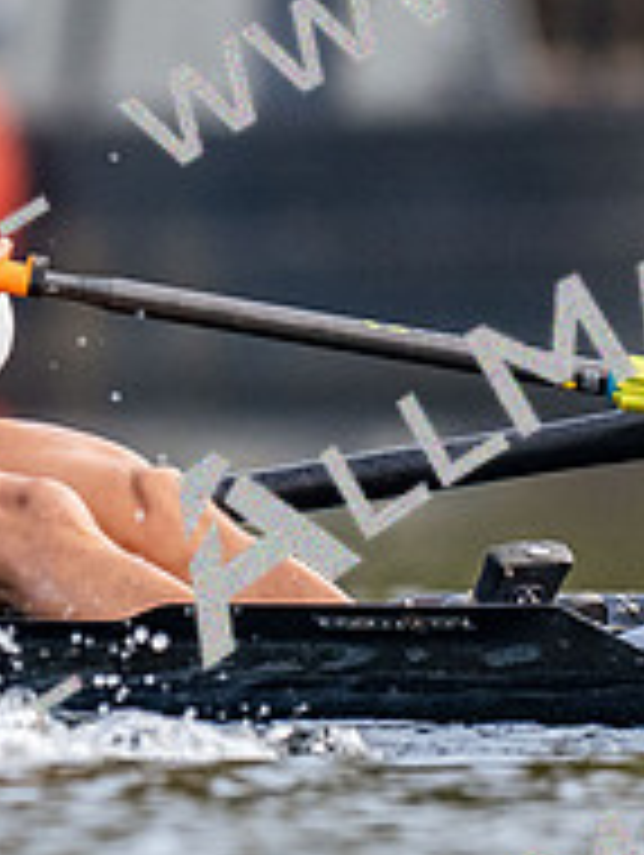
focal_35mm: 2637
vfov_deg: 0.8
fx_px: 65266
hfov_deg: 0.6
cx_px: -207
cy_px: 241
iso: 2000
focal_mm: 600
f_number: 4
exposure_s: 1/2500
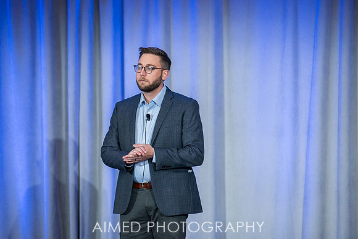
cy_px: 115
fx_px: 2065
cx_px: 174
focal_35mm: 208
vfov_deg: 6.6
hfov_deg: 9.9
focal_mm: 200
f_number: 4
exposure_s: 1/200
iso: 1600
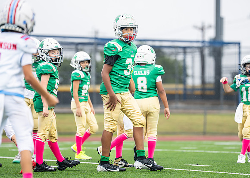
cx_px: 132
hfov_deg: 7.8
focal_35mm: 257
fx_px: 1823
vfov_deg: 5.6
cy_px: 87
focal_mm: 200
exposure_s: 1/1000
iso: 500
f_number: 2.8
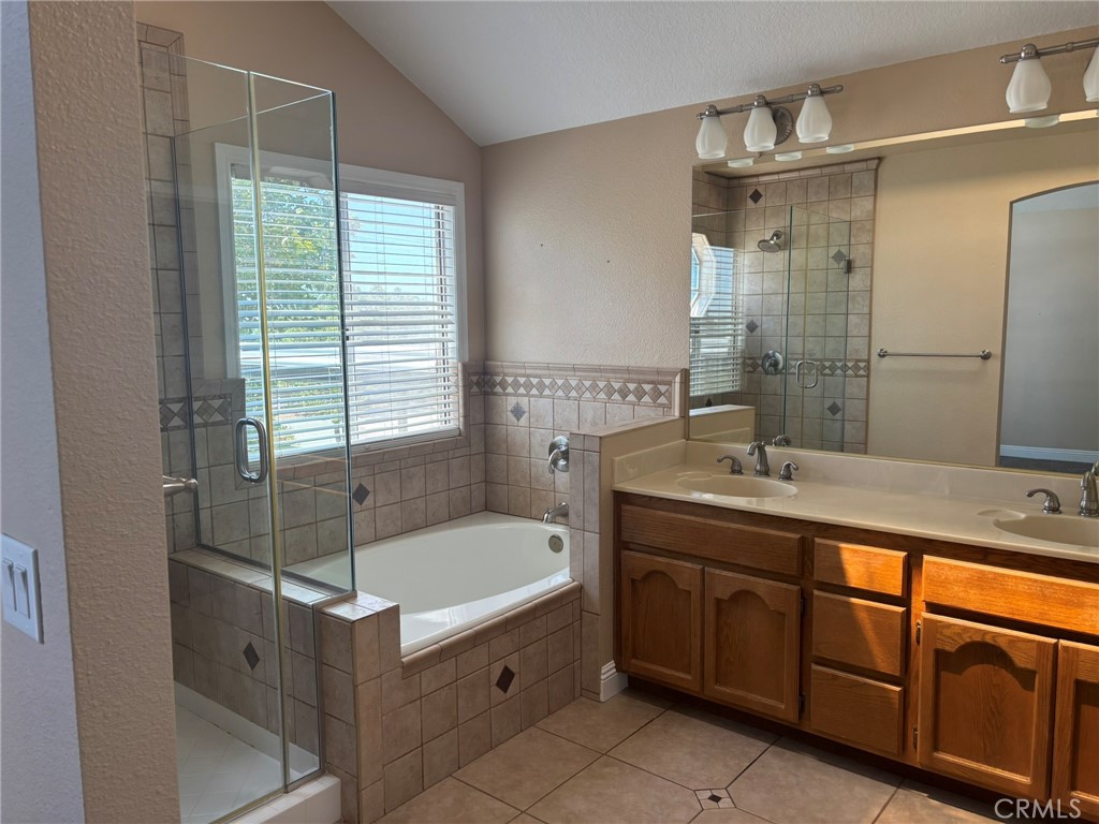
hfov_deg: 67.3
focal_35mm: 26
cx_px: 550
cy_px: 412
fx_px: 825
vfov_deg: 53.1
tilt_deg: -6.4
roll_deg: +0.5
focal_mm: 5.96
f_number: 1.6
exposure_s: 1/167
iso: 64
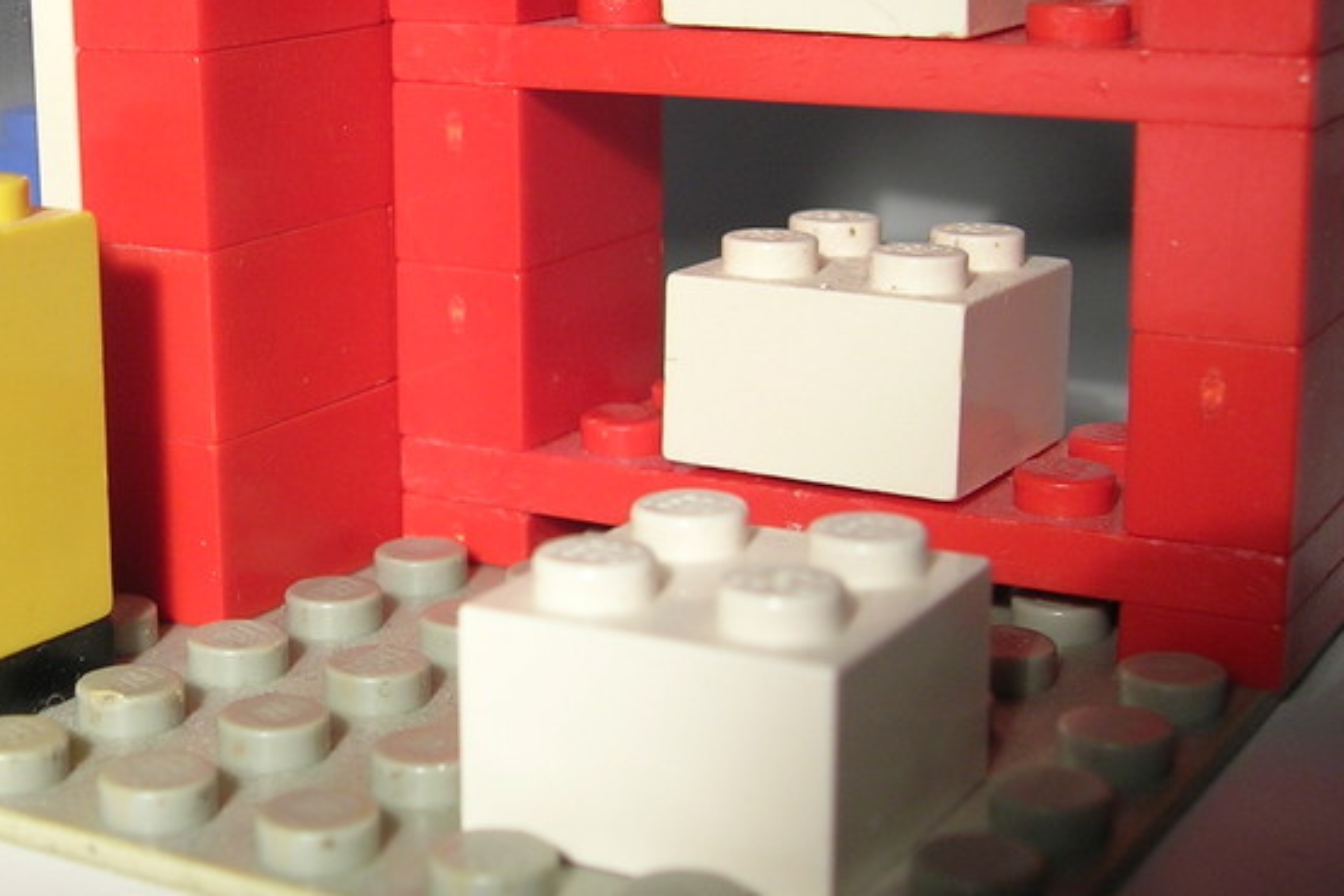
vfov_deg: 21.2
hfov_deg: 31.1
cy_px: 316
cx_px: 419
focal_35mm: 64
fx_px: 2389
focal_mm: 6.4
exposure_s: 1/17.4
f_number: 3
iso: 50
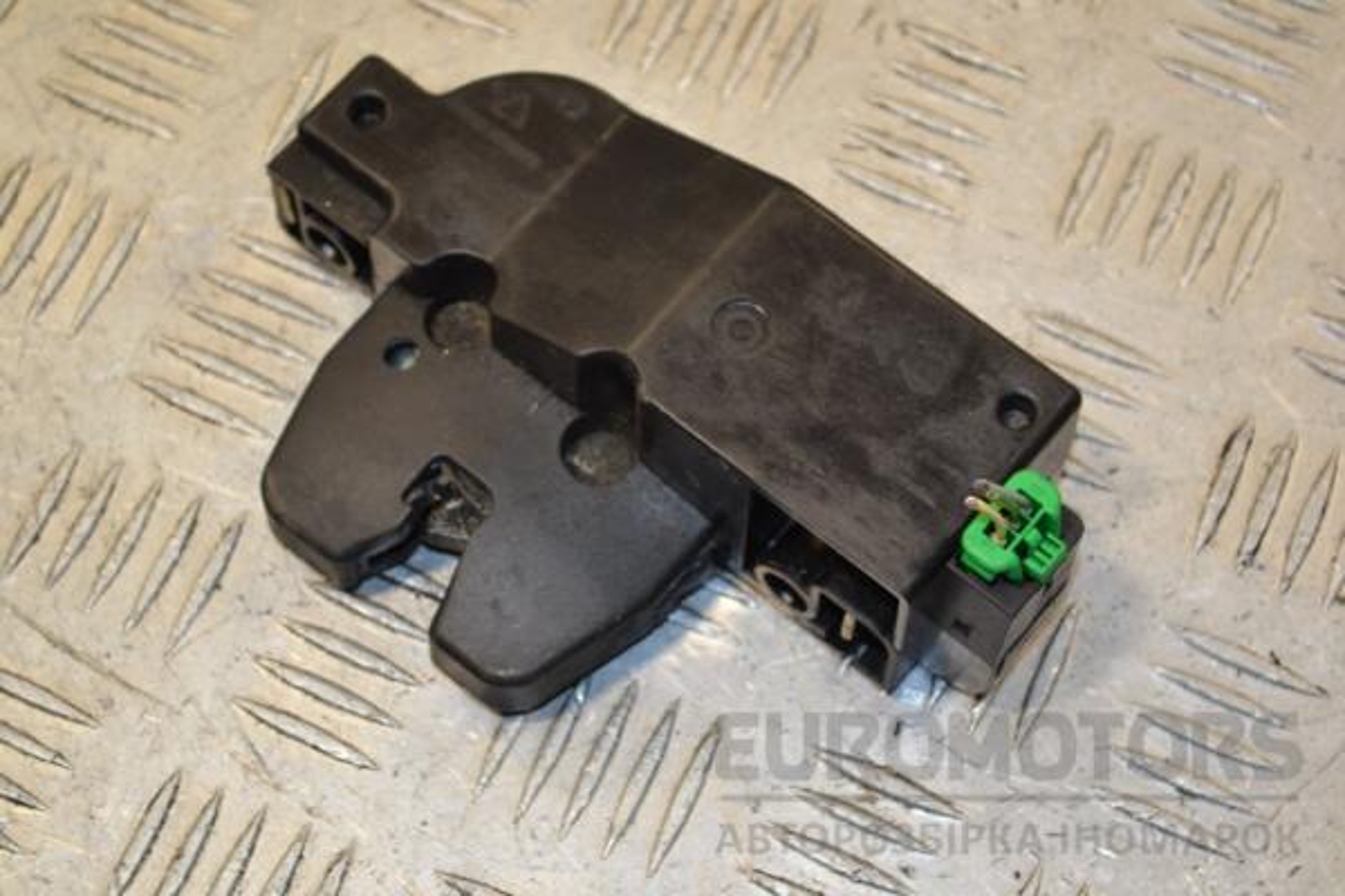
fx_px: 3082
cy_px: 448
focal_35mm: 82
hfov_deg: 24.6
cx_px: 672
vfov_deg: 16.6
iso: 400
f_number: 5.6
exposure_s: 1/80
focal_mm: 55
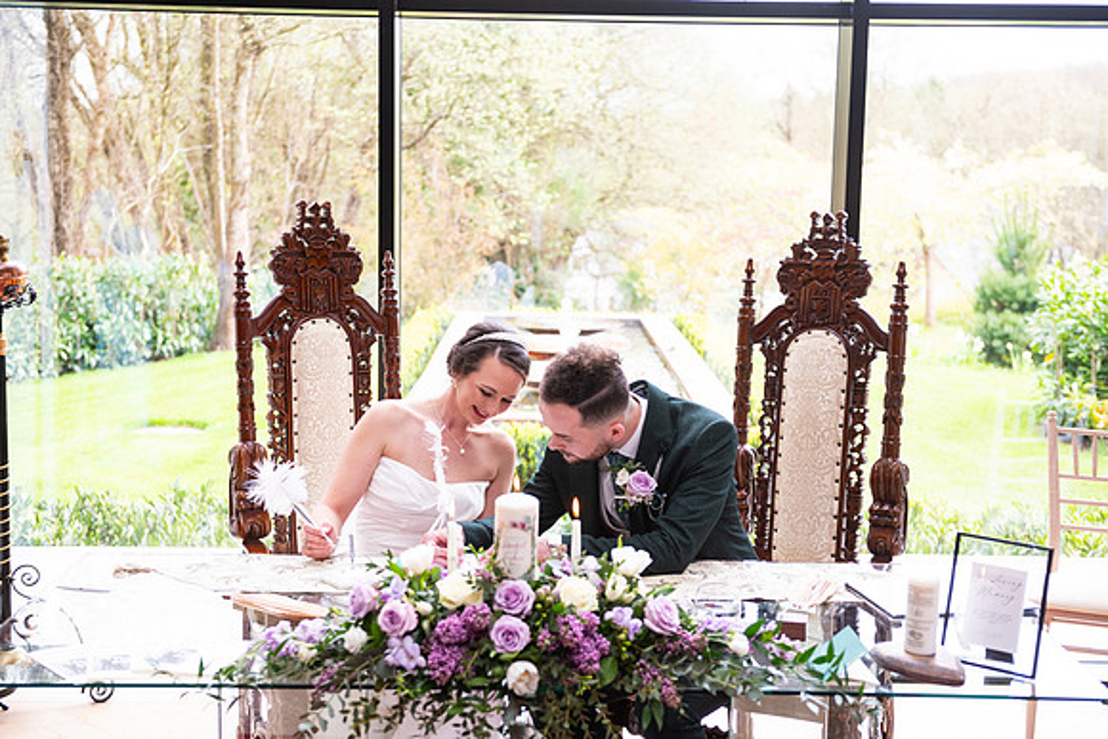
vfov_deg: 26.0
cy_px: 370
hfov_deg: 38.2
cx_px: 554
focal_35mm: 52
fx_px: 1601
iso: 500
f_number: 3.5
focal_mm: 52
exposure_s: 1/200
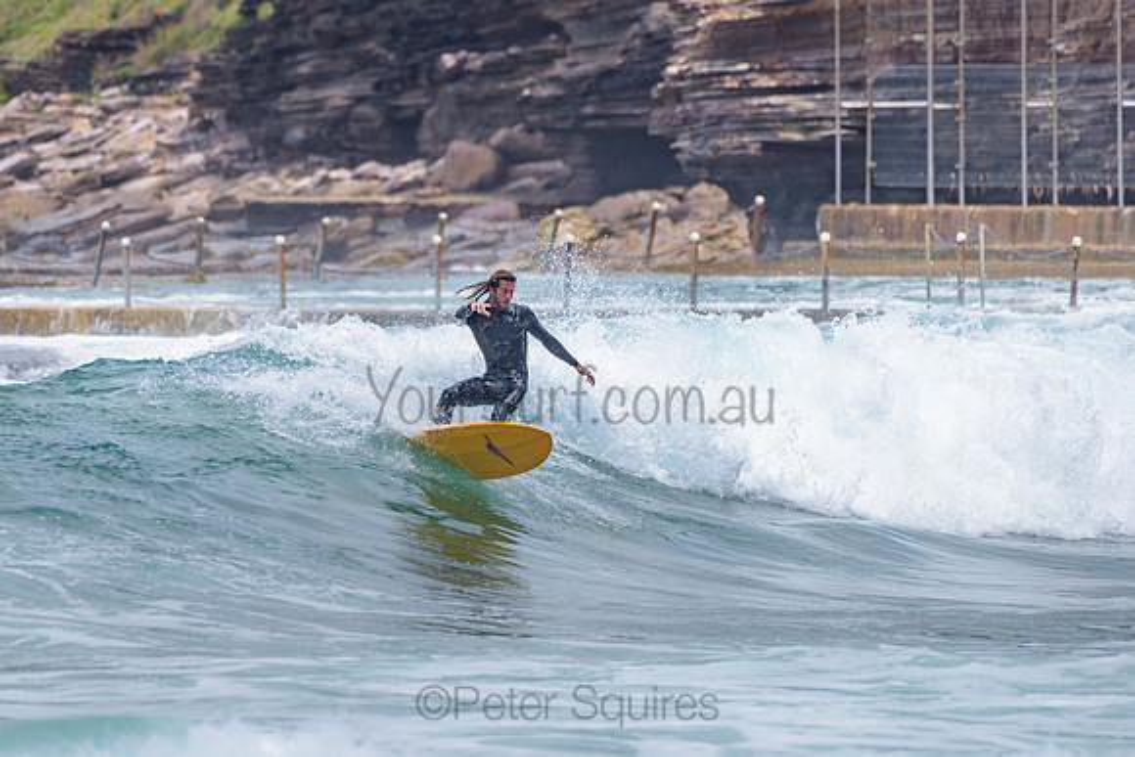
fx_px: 19321
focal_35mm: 613
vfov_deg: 2.2
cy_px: 399
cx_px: 440
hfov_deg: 3.4
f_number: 5.6
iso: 200
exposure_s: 1/2000
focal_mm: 500
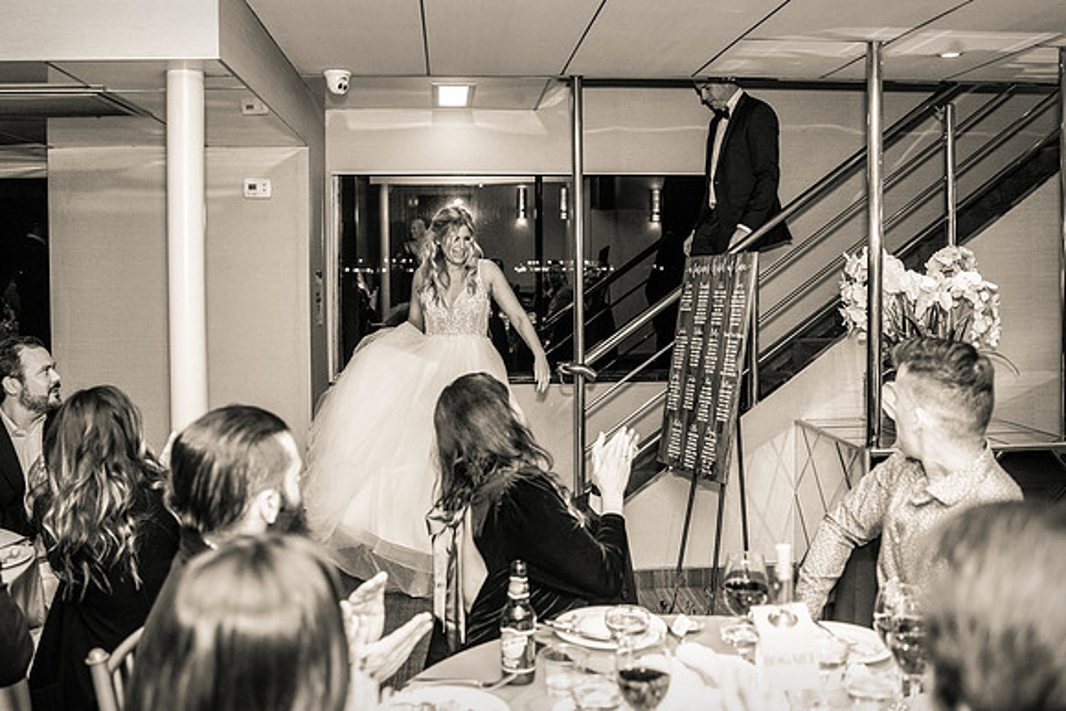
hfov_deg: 56.2
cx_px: 533
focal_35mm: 34
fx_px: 998
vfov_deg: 39.1
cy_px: 291
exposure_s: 1/250
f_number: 2.8
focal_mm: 28
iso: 1000
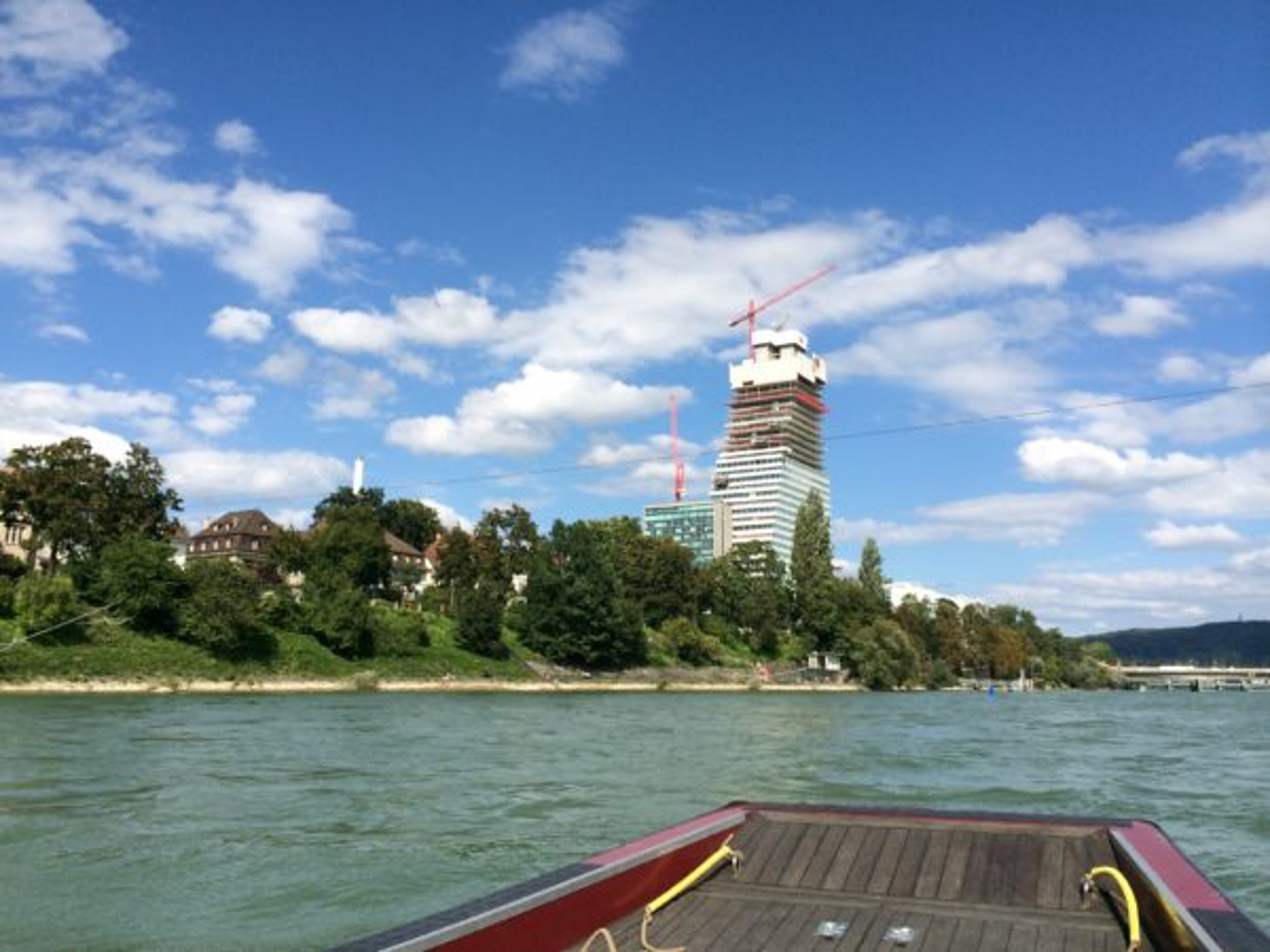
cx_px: 635
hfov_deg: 60.0
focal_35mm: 30
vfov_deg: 46.8
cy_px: 476
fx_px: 1101
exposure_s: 1/2933
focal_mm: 4.12
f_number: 2.2
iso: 40
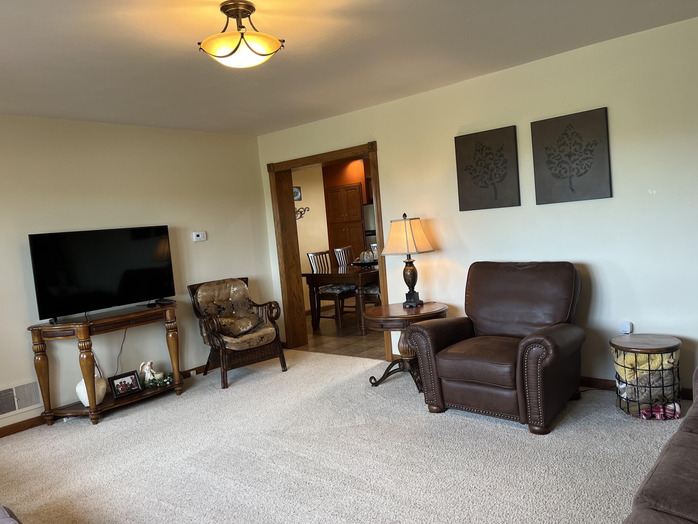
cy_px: 262
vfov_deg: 53.1
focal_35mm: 26
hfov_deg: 67.3
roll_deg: +5.1
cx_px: 349
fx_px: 524
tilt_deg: -4.6
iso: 80
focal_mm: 5.1
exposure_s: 1/60
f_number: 1.6
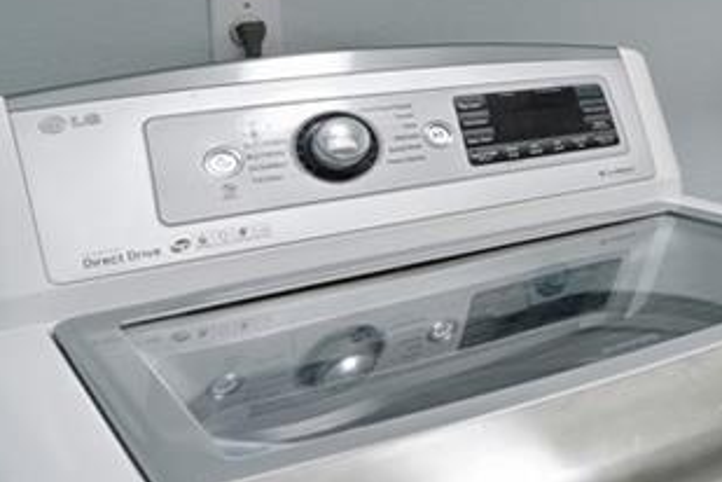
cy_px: -62
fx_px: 1063
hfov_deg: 27.2
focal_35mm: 53
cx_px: 1065
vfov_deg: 23.7
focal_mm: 16
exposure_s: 1/250
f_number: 9
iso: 400
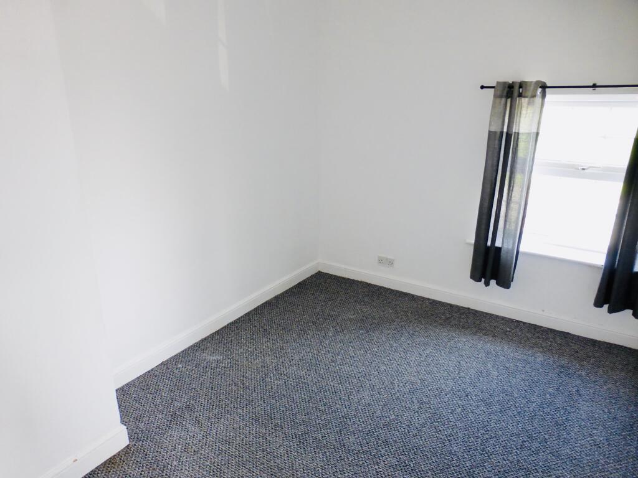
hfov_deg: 71.6
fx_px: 442
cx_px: 319
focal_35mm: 24
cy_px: 239
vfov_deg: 56.8
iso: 200
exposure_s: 1/60
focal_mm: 4.3
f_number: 3.3
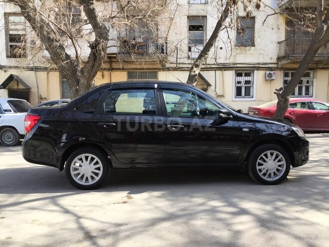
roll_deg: -0.5
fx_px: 276
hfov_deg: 61.7
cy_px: 124
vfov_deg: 48.2
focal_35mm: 29
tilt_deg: -5.8
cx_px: 164
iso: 32
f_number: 2.2
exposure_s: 1/399
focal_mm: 4.15
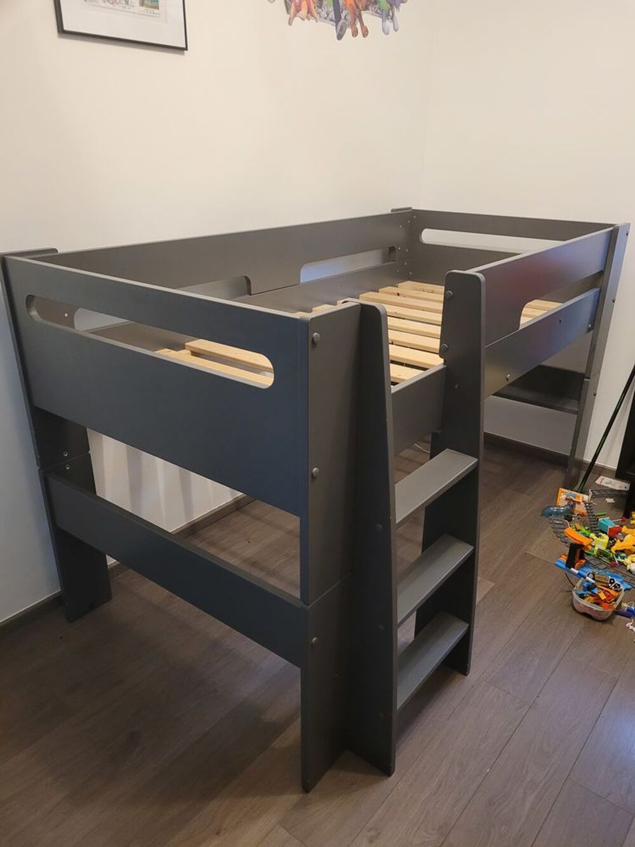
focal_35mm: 26
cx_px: 318
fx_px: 636
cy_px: 424
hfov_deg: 53.1
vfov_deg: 67.3
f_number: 1.8
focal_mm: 5.4
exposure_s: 1/50
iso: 640
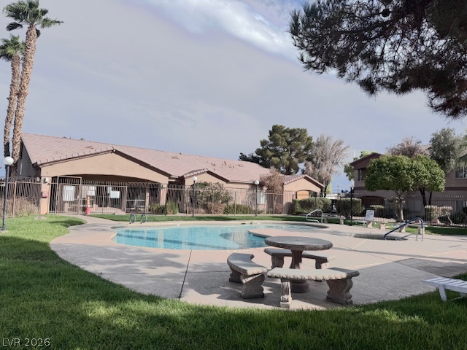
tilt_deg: +3.4
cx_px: 234
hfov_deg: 71.6
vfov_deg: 56.8
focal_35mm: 24
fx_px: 324
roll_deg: -1.9
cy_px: 175
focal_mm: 6.76
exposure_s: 1/5348
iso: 80
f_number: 1.78
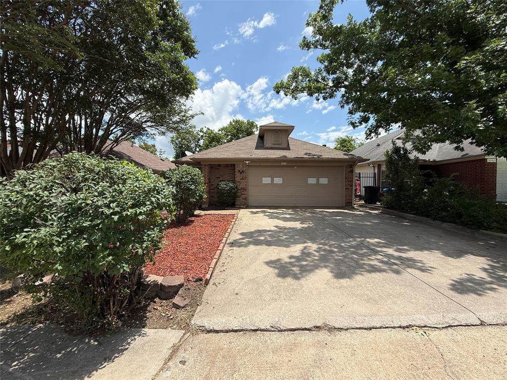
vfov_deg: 85.7
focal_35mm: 14
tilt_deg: -1.1
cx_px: 254
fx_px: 205
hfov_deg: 102.1
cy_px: 190
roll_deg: -0.5
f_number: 2.2
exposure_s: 1/2024
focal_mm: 2.22
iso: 50
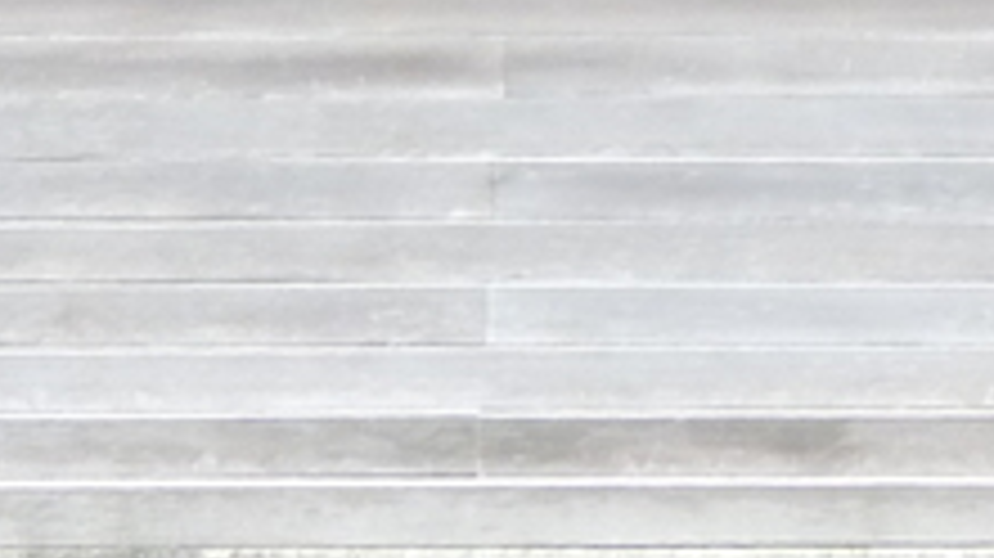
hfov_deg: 1.9
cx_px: 1102
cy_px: -1102
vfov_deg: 1.0
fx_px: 30556
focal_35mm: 1160
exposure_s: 1/200
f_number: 4.5
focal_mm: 32.1
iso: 250
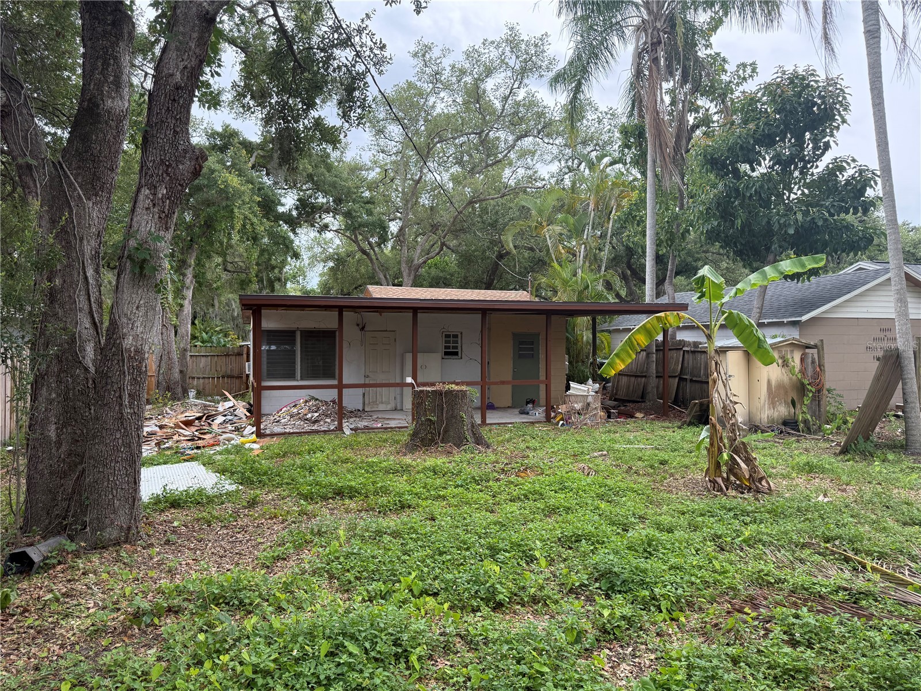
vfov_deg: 56.8
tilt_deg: +0.8
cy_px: 346
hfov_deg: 71.6
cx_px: 460
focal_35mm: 24
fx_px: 639
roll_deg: +0.0
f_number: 1.78
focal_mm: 6.76
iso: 100
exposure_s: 1/955
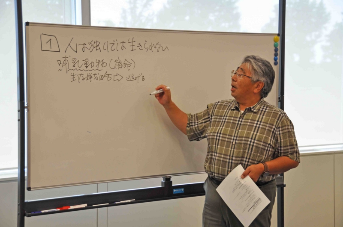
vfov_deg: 18.1
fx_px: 714
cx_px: 172
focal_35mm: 75
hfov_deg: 27.0
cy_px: 114
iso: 400
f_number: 4.8
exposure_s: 1/100
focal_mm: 50
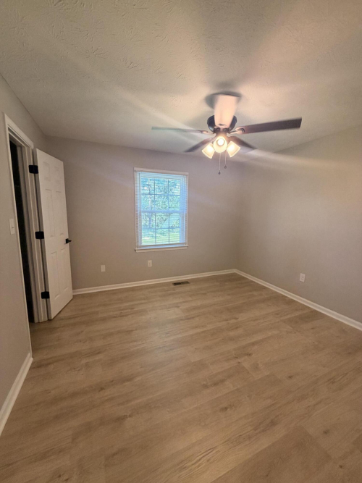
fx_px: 195
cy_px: 242
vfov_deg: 102.1
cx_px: 181
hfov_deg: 85.7
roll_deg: -0.6
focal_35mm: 14
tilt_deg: -8.6
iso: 160
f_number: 2.2
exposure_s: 1/60
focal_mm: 2.22
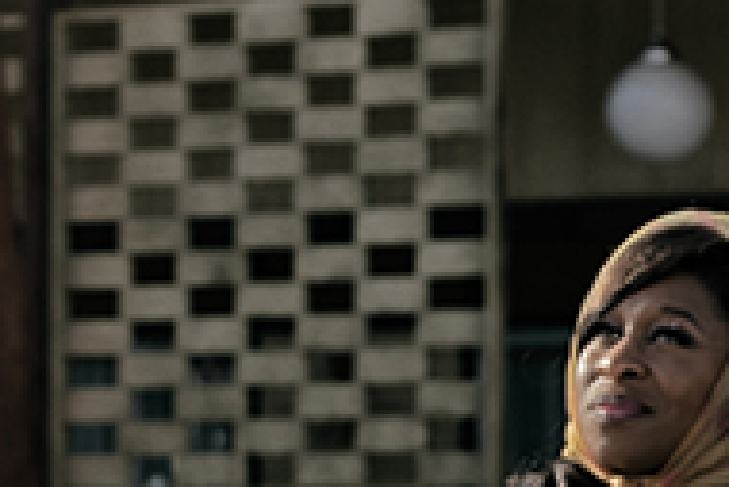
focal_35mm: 238
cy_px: 382
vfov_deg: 5.8
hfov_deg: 8.6
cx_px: 61
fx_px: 4823
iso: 200
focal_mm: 52
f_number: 5
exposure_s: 1/500
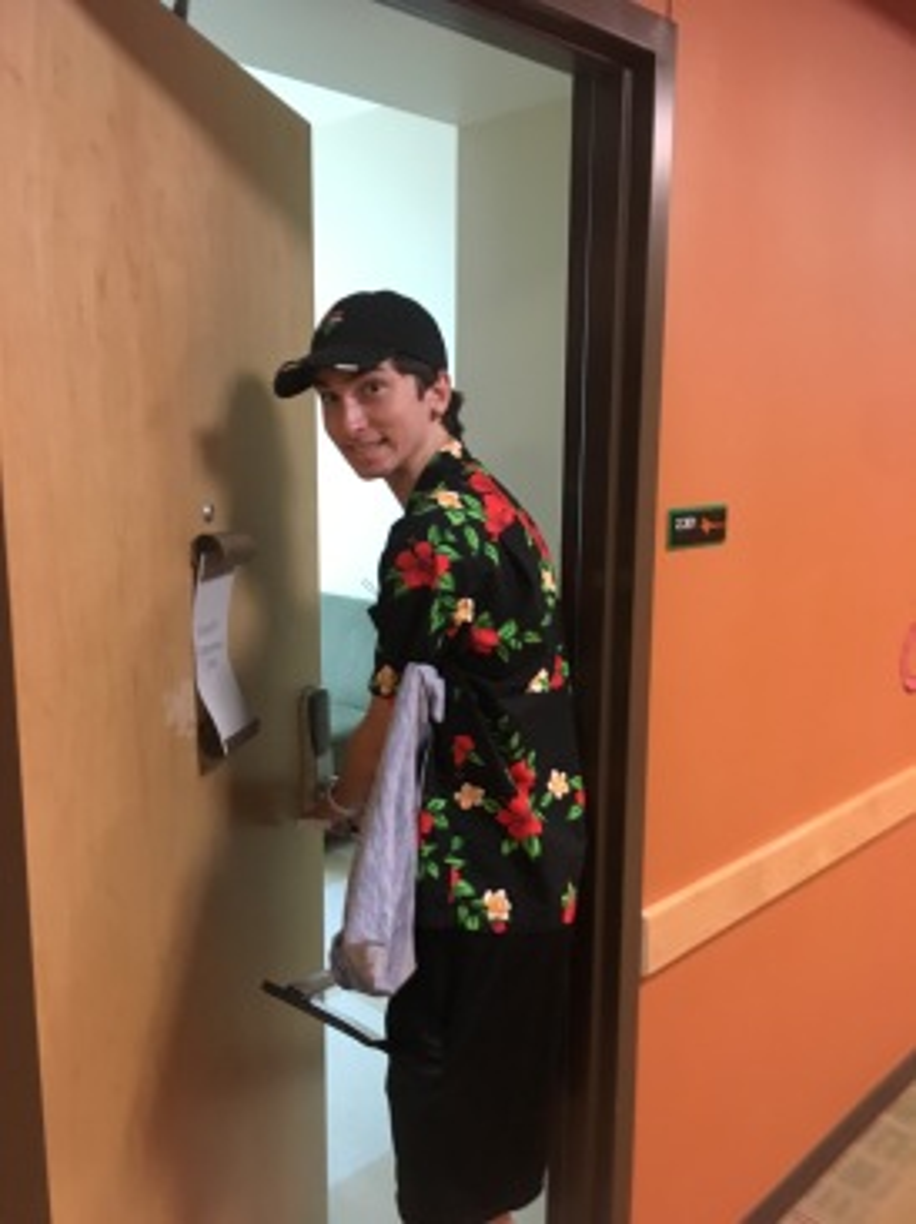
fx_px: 1024
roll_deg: +0.9
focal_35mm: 29
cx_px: 458
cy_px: 612
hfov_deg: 48.2
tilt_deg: -12.4
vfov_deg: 61.7
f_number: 2.2
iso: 200
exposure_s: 1/15
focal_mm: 4.15
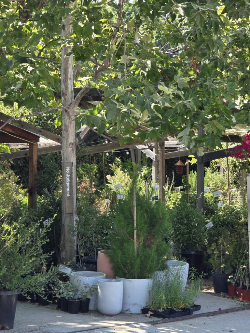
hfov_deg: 12.9
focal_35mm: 115
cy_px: 166
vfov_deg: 17.1
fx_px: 1107
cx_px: 125
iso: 40
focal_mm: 18.6
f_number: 3.4
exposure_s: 1/120
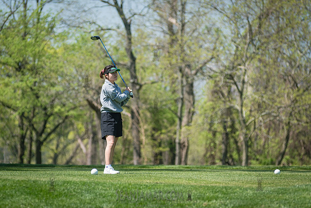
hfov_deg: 9.0
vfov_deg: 6.0
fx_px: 1977
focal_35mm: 229
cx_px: 139
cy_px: 98
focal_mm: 185
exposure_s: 1/800
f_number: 3.5
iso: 100
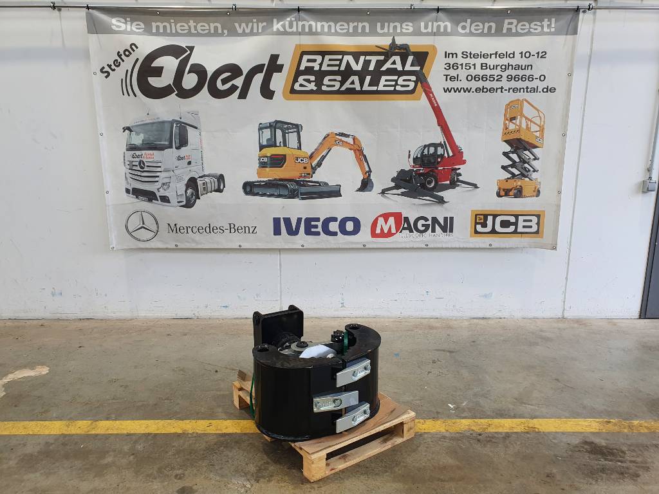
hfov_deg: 67.3
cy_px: 247
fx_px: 495
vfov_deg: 53.1
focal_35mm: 26
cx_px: 330
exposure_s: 1/100
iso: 64
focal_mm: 4.32
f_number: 2.4
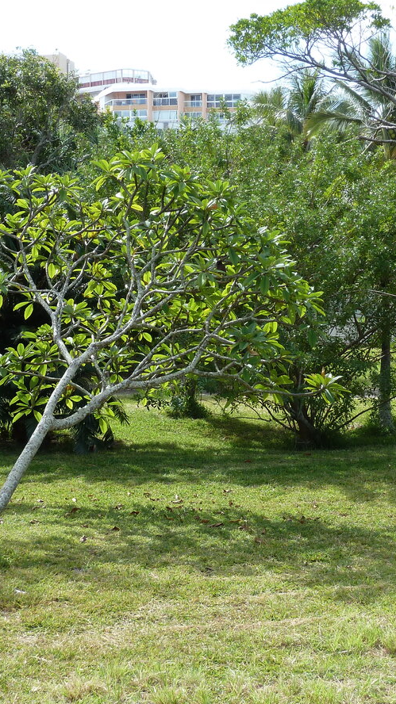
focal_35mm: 81
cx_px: 218
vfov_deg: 26.2
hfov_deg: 14.9
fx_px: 1513
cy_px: 351
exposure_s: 1/250
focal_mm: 9.1
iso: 80
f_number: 3.9
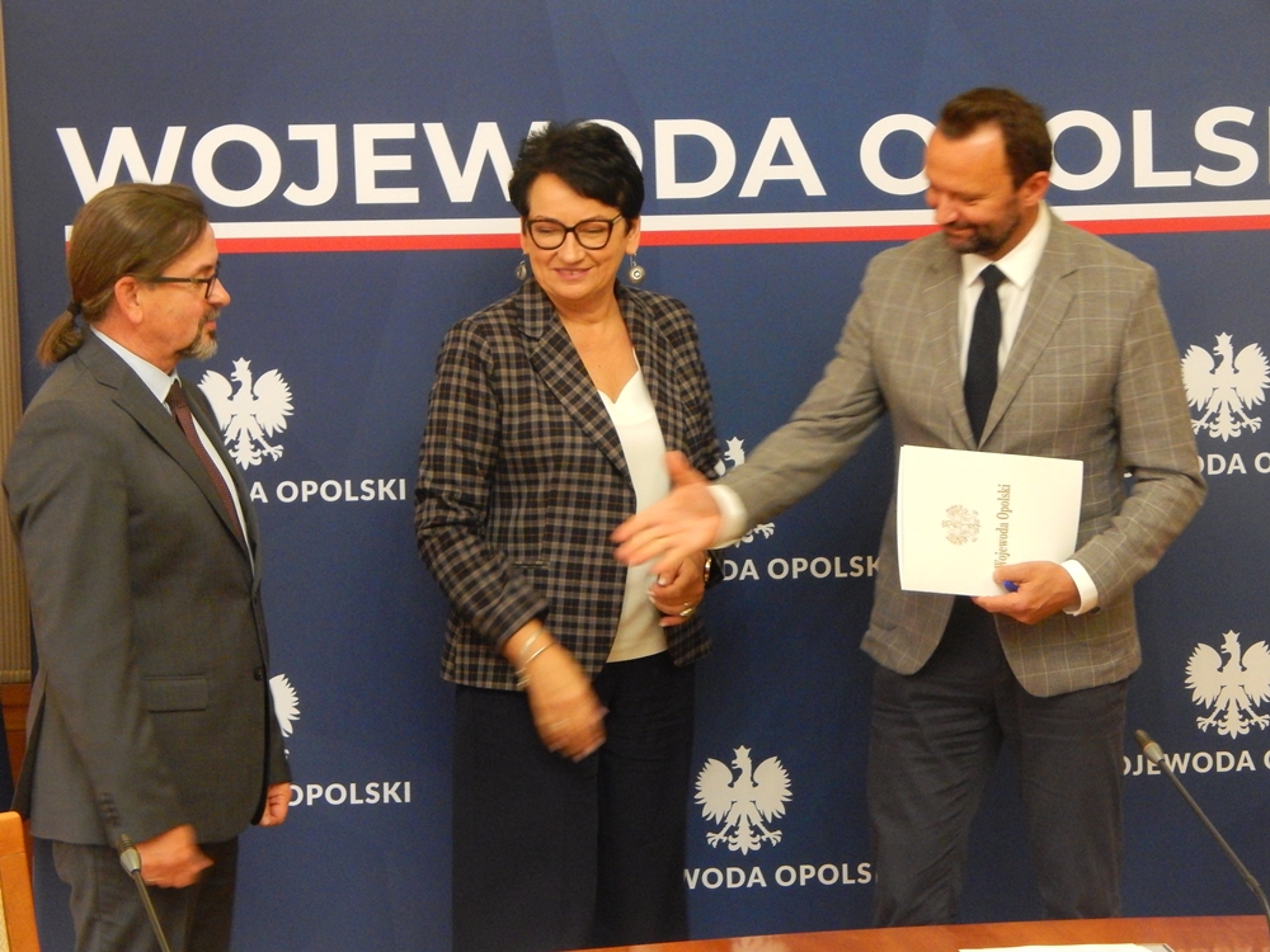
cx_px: 635
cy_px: 476
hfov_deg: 20.9
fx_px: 3449
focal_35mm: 94
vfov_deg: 15.7
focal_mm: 16.6
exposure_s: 1/30
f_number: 4.4
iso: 800
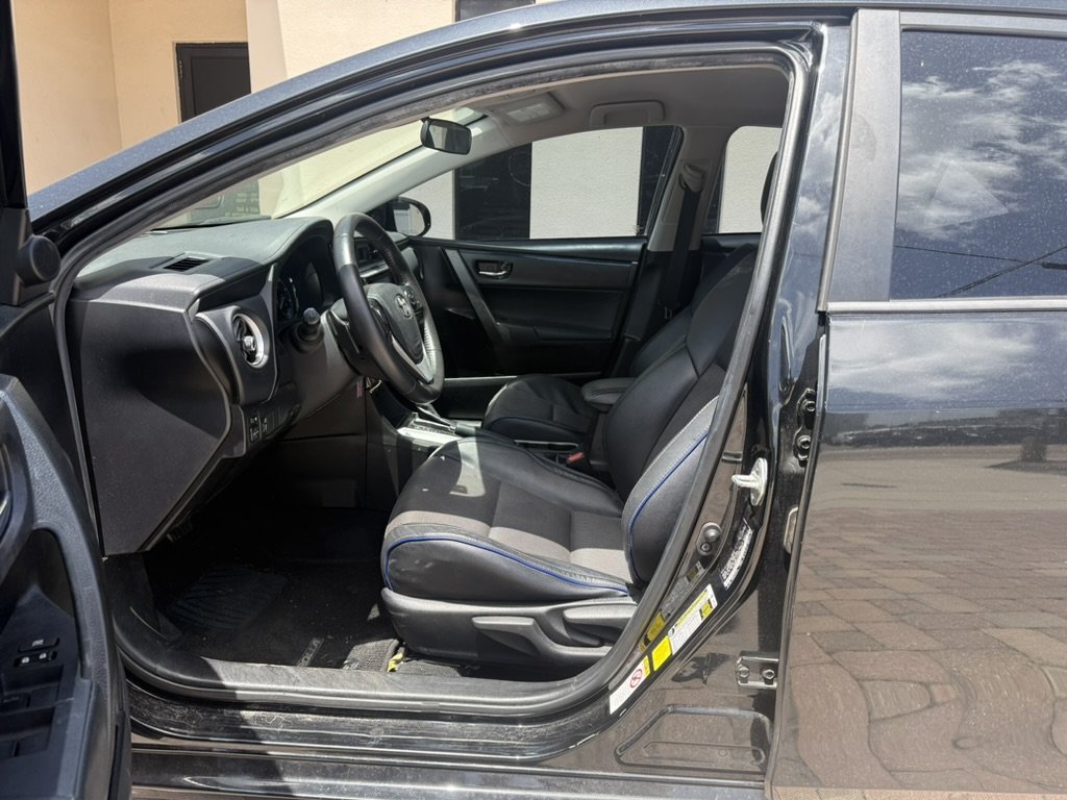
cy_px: 400
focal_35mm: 24
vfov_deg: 56.8
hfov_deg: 71.6
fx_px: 740
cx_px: 534
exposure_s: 1/1075
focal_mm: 6.76
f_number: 1.78
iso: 100
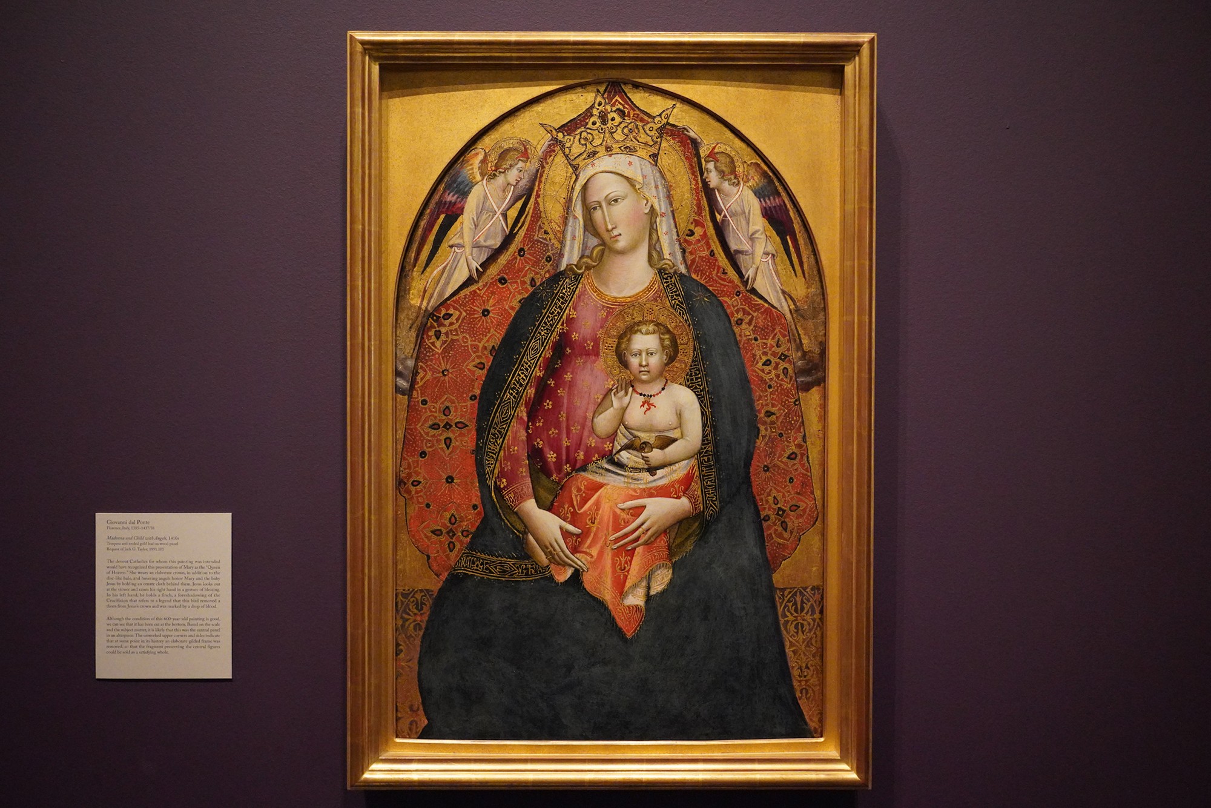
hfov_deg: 58.7
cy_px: 404
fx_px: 1077
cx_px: 606
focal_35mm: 32
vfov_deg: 41.1
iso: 12800
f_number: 4.5
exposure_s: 1/100
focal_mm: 32
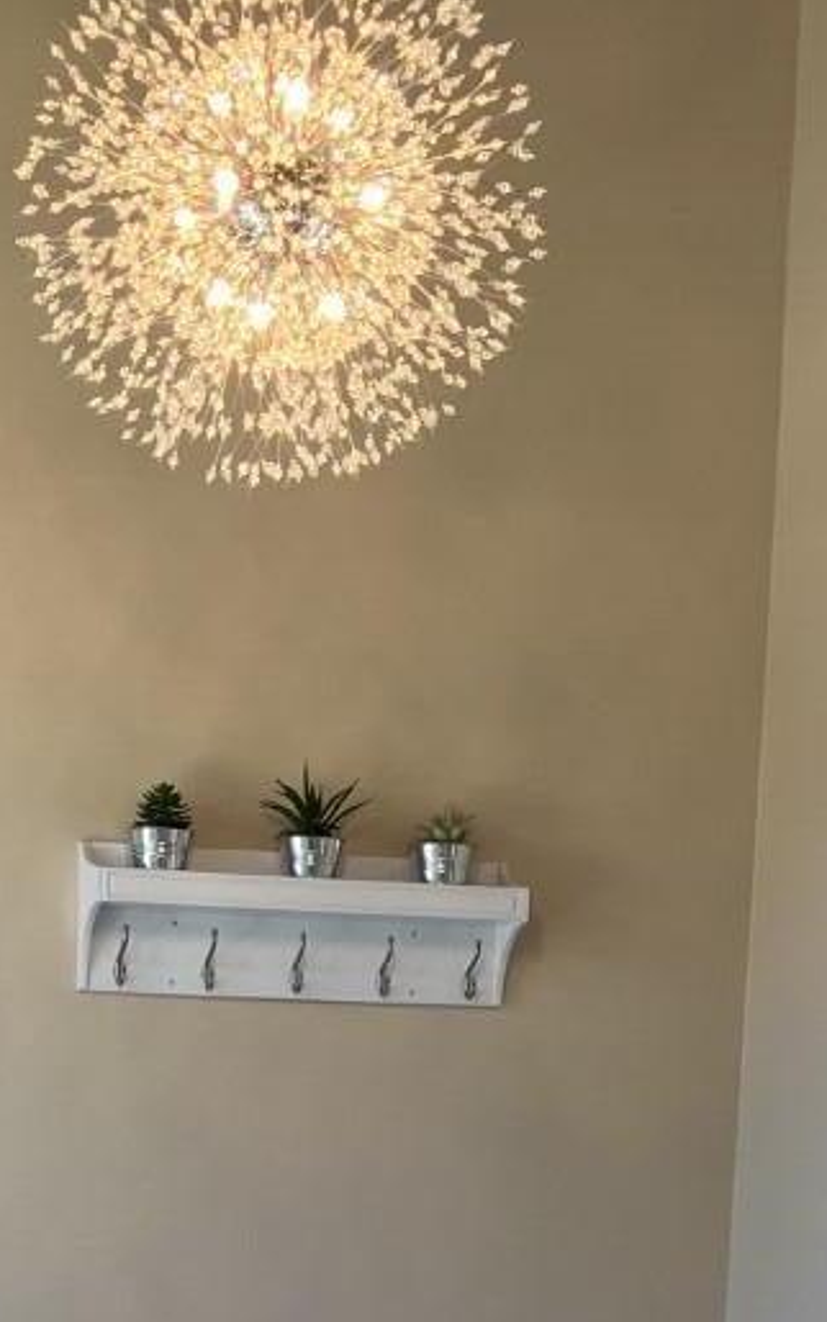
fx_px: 2992
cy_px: 1579
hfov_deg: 15.7
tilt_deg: -7.2
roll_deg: -2.5
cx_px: 208
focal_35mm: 83
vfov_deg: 22.9
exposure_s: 1/120
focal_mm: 3.99
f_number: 1.8
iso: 40
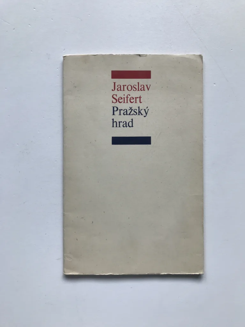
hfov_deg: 49.7
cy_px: 164
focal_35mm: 28
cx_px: 122
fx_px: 264
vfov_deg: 63.4
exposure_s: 1/100
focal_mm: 3.99
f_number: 1.8
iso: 25
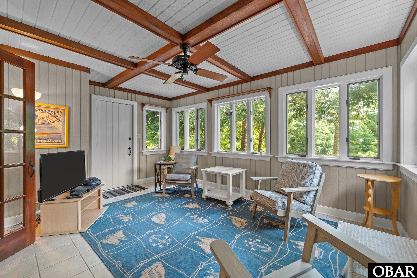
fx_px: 162
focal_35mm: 14
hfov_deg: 104.3
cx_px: 208
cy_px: 139
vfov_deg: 81.2
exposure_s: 1/1.67
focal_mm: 14
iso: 100
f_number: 8
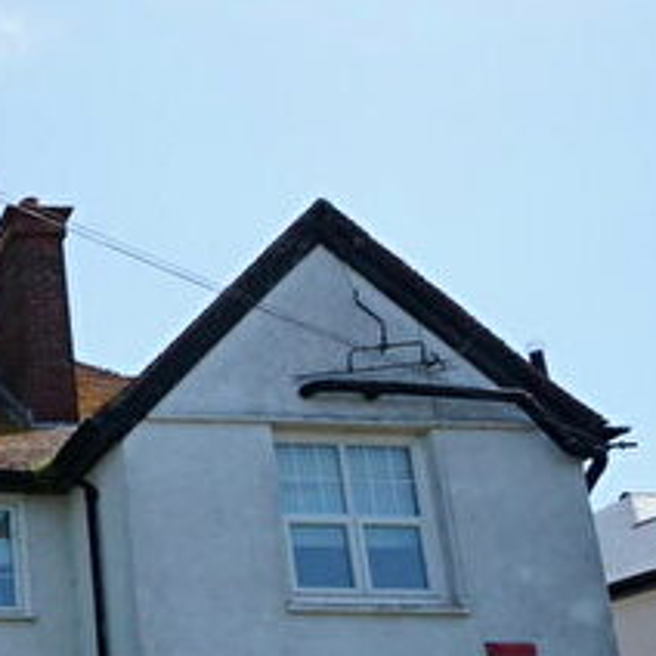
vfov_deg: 35.3
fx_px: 900
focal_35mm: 42
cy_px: 690
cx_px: -297
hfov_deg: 28.4
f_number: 13
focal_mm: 10
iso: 1600
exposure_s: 1/1250
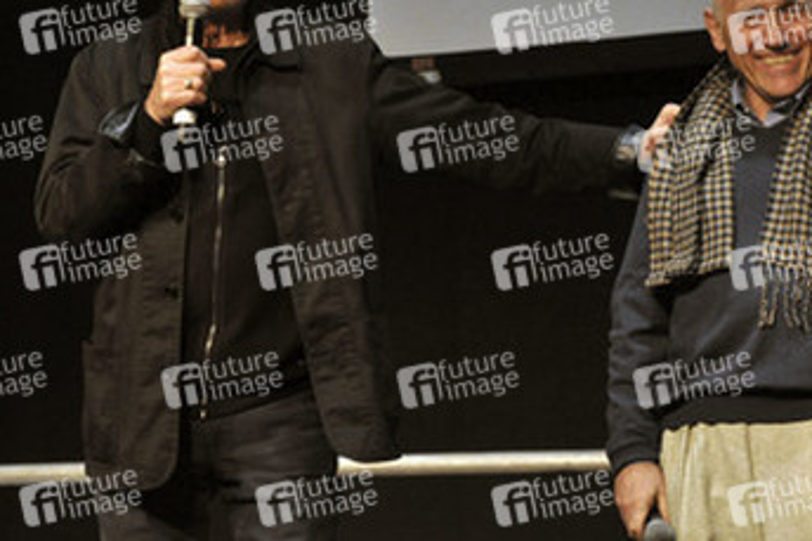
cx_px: 489
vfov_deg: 6.2
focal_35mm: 220
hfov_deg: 9.4
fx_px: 4960
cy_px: 203
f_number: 5.6
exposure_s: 1/125
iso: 2500
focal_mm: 112
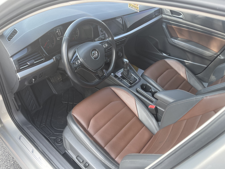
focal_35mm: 26
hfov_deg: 67.3
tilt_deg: -38.8
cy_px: 84
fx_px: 169
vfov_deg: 53.1
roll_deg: -6.6
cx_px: 112
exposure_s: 1/121
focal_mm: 5.1
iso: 64
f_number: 1.6
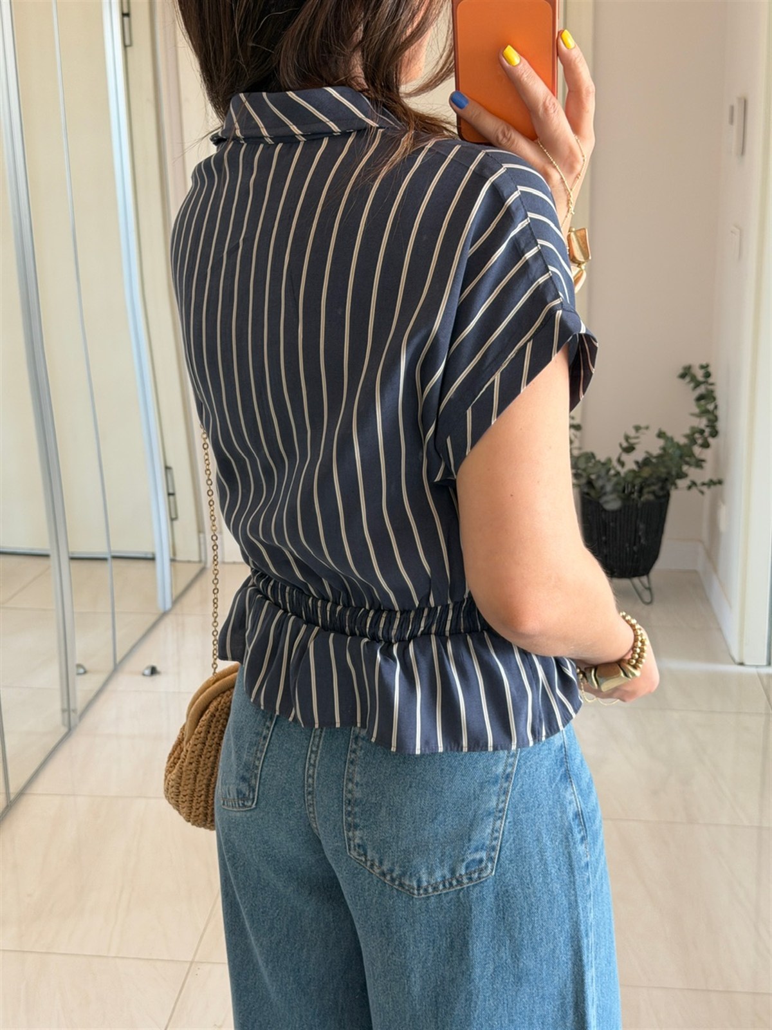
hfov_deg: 30.3
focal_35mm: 48
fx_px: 1427
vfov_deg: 39.7
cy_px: 515
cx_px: 386
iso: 125
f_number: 1.78
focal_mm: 6.76
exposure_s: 1/60
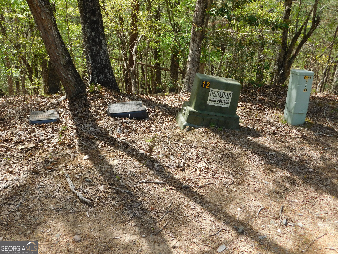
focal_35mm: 36
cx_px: 169
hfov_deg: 51.4
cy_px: 127
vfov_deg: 39.7
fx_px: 352
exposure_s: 1/400
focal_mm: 6.3
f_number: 3.5
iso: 125
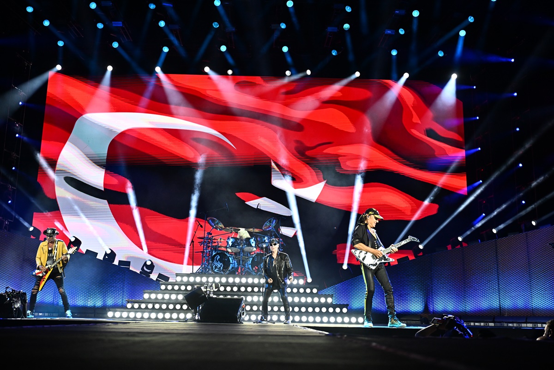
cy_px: 185
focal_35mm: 38
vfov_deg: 35.1
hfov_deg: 50.7
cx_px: 277
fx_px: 585
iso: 1600
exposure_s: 1/1250
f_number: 2.8
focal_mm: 38
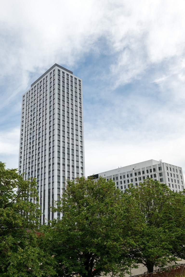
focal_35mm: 29
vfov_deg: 63.7
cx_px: 92
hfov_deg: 45.0
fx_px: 224
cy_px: 138
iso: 160
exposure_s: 1/400
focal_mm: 29
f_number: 8
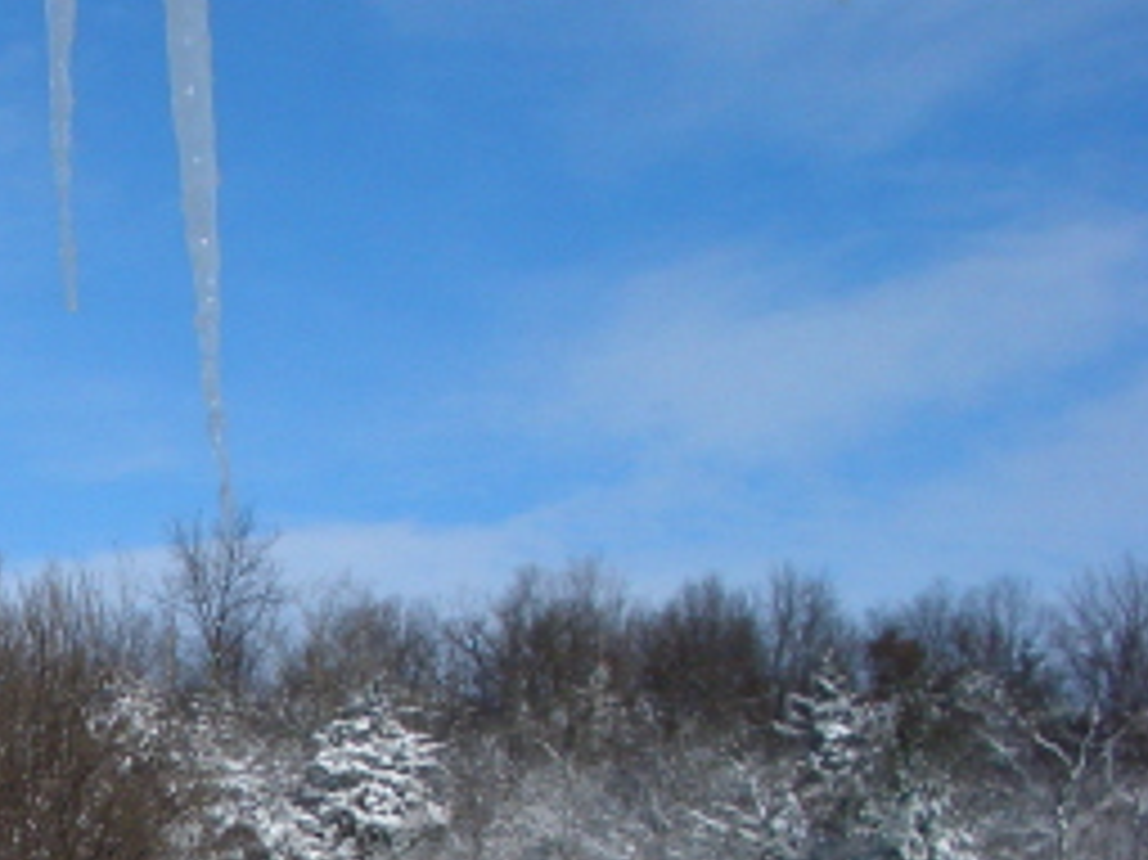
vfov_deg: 16.4
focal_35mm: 88
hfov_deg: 20.7
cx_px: -239
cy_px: 905
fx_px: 2917
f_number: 4.3
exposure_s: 1/1250
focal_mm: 5.8
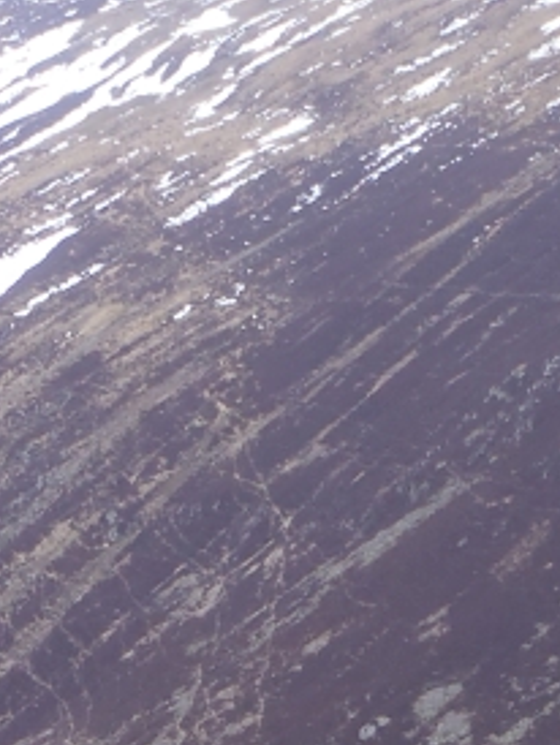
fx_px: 4803
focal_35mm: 223
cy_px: 1319
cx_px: -275
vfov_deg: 8.5
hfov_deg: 6.6
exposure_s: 1/125
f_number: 4.5
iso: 80
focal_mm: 10.34
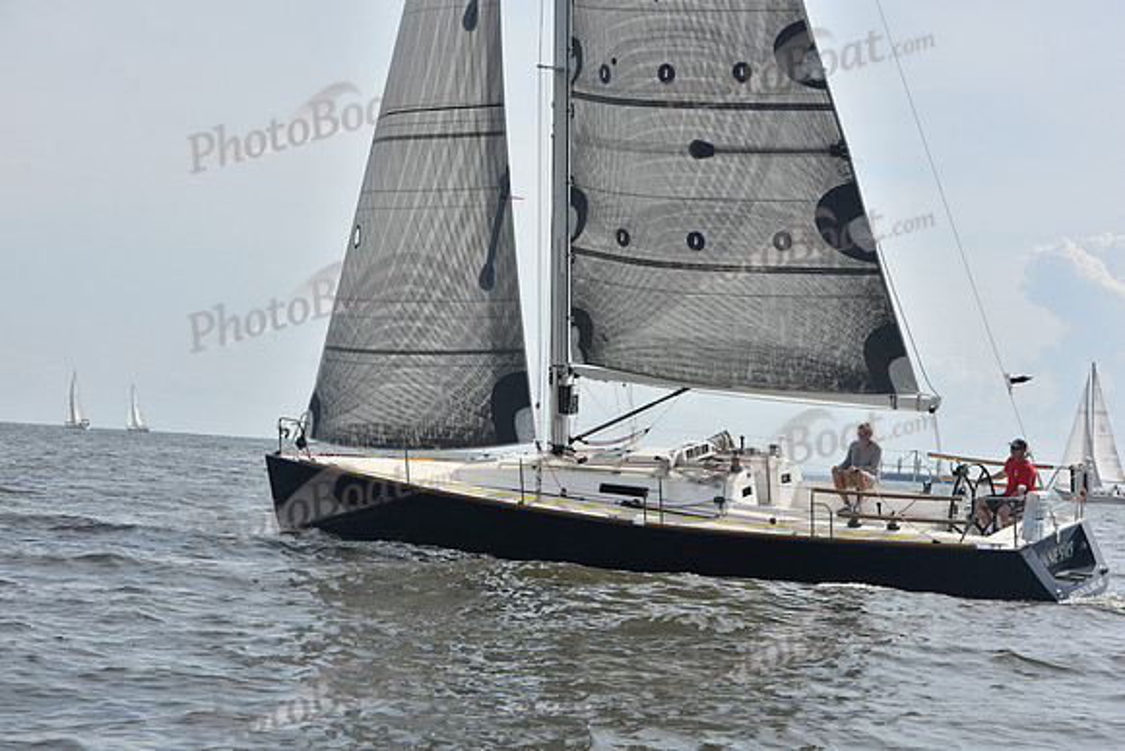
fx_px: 2876
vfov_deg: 14.9
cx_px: 562
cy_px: 376
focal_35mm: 92
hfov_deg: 22.1
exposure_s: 1/1250
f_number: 9
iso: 320
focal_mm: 92
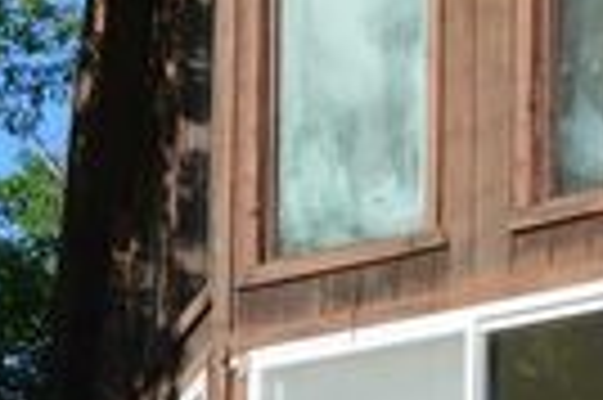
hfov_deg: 7.9
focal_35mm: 253
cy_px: 187
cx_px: 1112
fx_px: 4233
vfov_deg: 5.4
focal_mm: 22
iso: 100
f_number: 8
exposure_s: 1/250
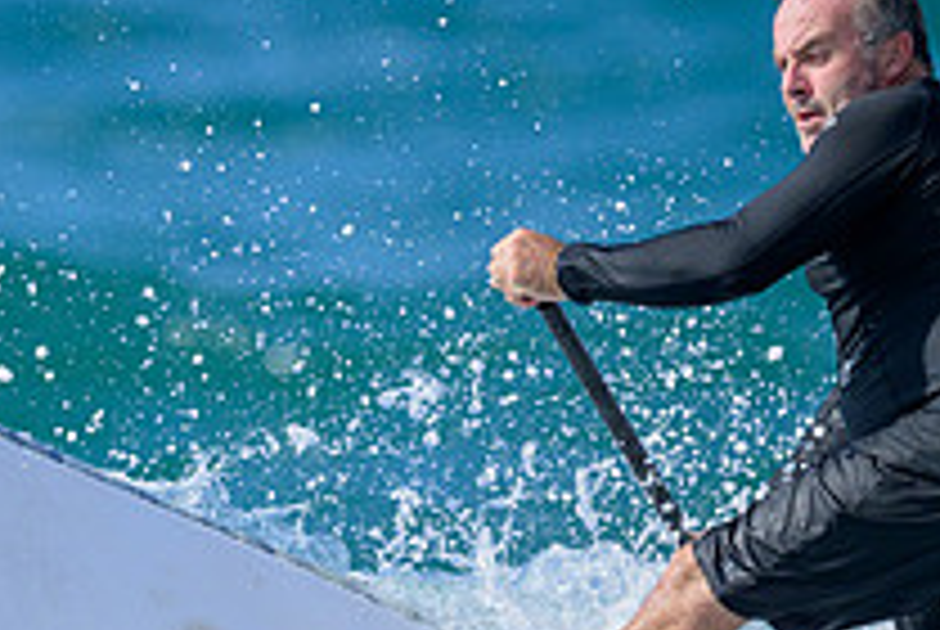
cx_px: 355
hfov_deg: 0.9
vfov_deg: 0.6
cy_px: 776
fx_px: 57995
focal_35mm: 2218
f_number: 6.3
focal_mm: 800
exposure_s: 1/2000
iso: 250
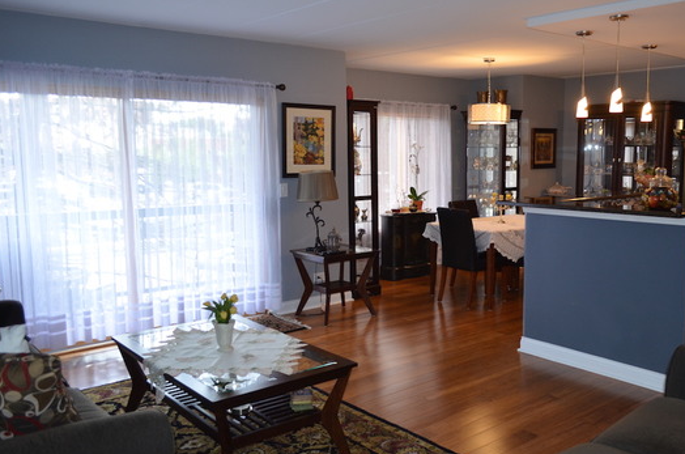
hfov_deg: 56.9
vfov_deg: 39.8
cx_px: 407
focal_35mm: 33
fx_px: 627
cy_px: 222
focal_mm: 18
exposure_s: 1/60
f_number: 3.5
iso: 450
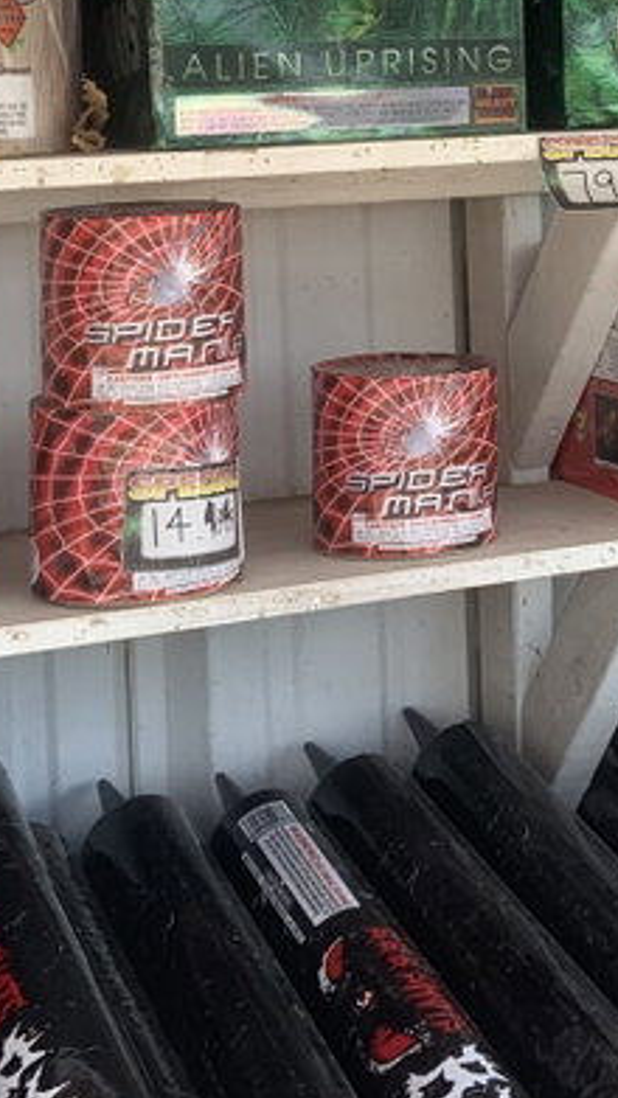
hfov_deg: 13.4
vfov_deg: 23.8
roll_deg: +2.4
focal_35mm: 87
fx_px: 2534
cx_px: 789
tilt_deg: -1.2
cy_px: 121
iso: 25
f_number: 1.8
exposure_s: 1/345
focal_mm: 4.25
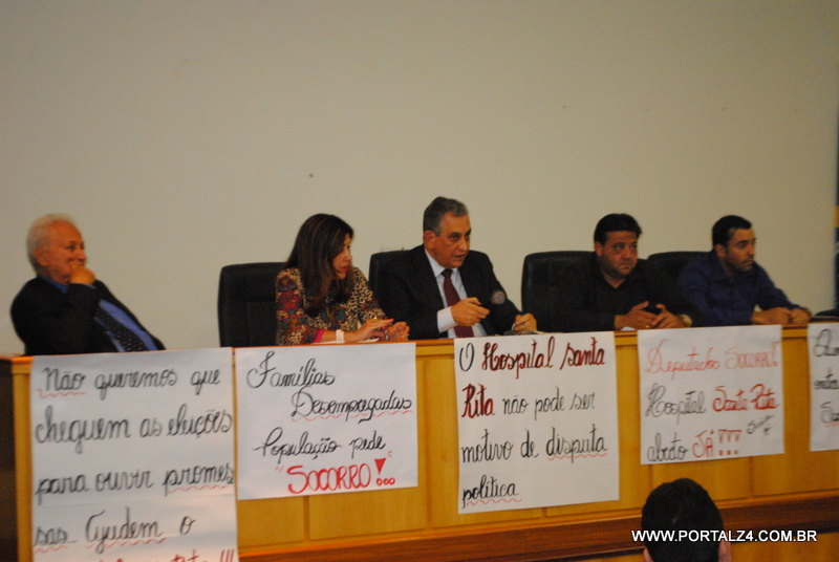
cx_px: 420
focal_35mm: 69
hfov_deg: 29.2
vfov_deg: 19.8
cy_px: 281
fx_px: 1610
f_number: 5.3
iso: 1600
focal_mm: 46
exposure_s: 1/30
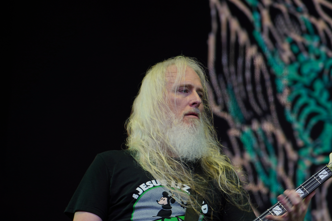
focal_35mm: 170
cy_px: 143
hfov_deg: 12.1
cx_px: 222
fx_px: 1568
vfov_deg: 8.1
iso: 100
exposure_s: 1/125
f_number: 4
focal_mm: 105
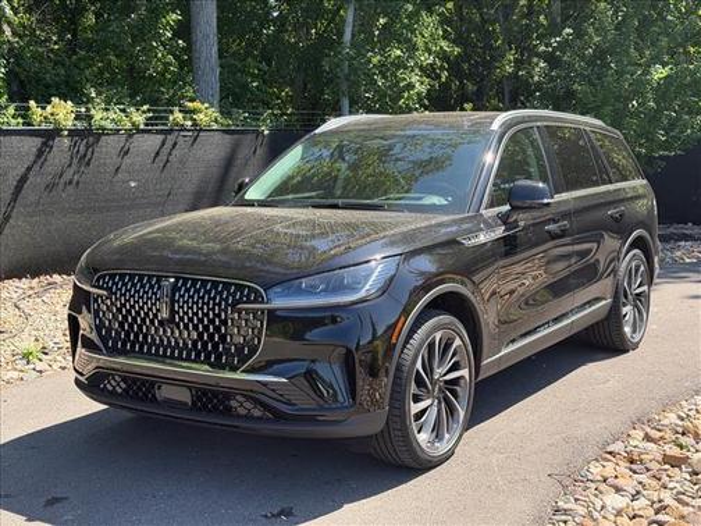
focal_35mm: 48
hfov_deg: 39.7
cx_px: 350
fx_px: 972
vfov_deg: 30.3
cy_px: 263
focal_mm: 6.76
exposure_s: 1/1285
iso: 80
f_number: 1.78
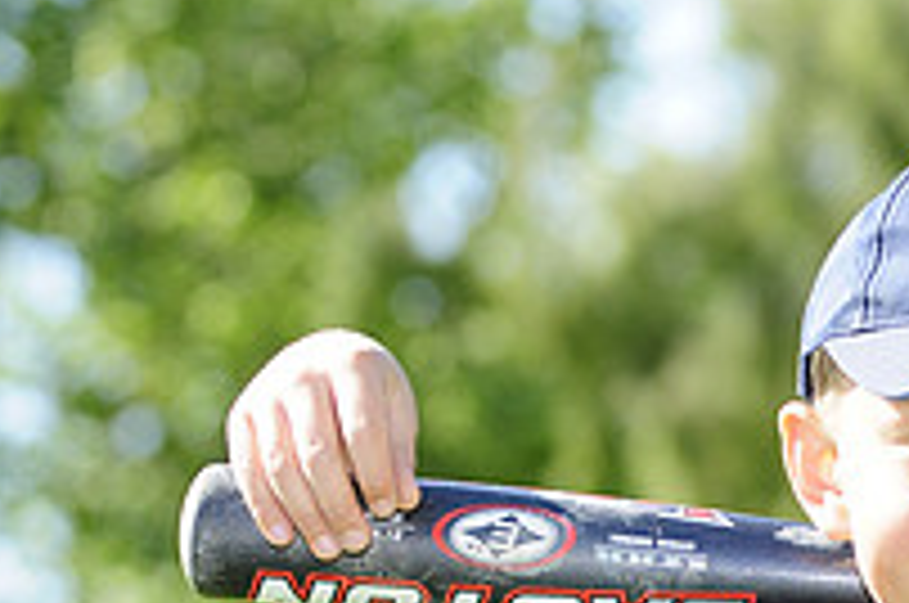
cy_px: 758
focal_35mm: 388
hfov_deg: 5.3
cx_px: 1053
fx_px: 9781
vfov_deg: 3.5
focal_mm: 90
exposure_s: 1/500
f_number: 4.5
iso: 200
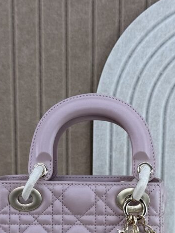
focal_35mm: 58
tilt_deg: -6.8
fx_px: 391
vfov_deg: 32.1
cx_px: 70
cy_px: 194
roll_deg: -0.7
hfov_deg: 25.2
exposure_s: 1/607
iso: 80
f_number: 1.78
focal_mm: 6.76
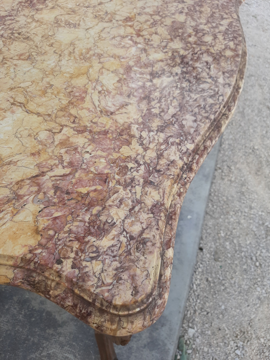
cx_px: 135
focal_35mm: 26
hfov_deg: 53.1
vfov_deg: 67.3
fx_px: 270
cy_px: 180
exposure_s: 1/778
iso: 40
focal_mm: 3.93
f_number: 1.7
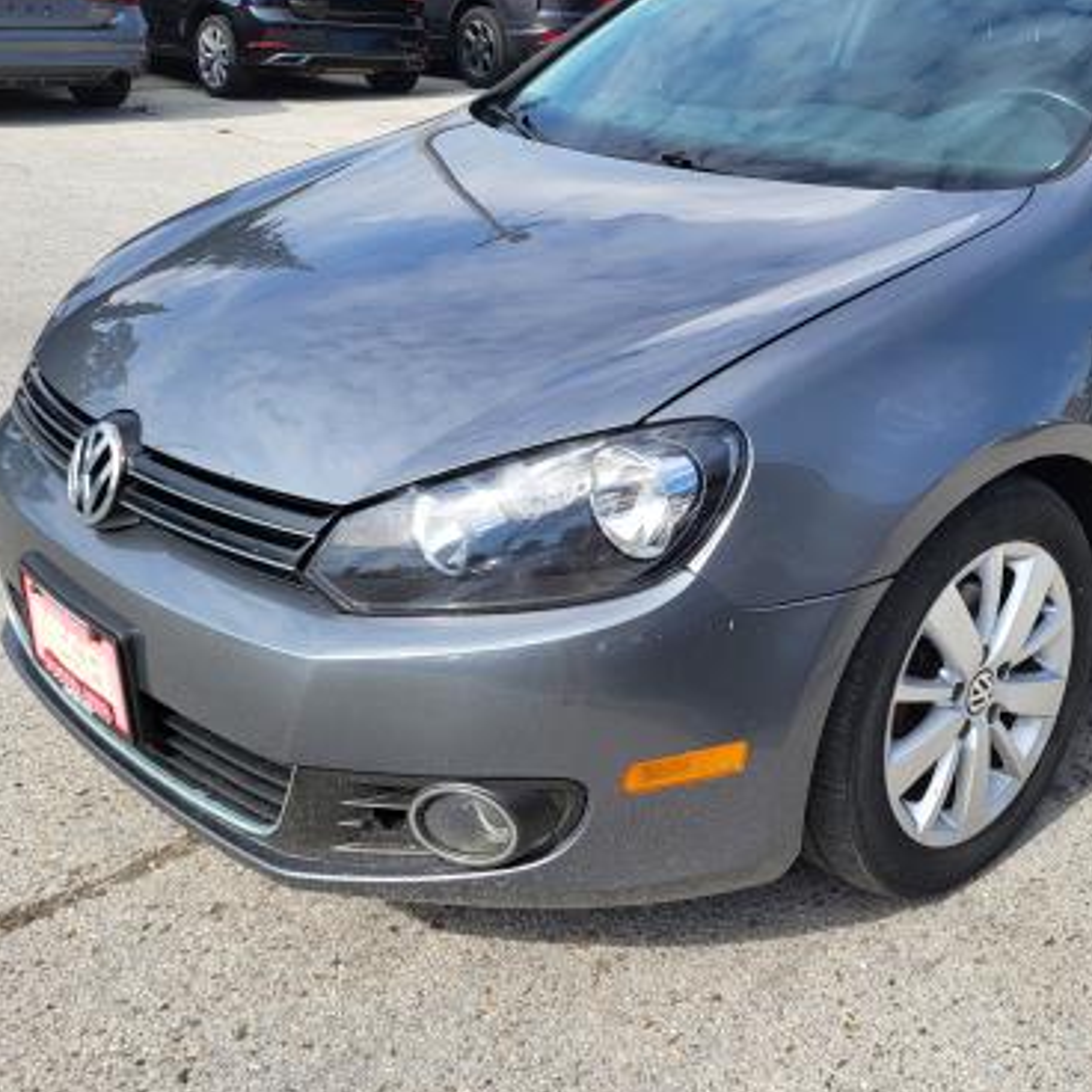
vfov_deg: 41.5
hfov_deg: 41.0
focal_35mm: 40
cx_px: 780
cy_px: 398
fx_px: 1428
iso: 40
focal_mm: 5.4
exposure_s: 1/1799
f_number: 1.8
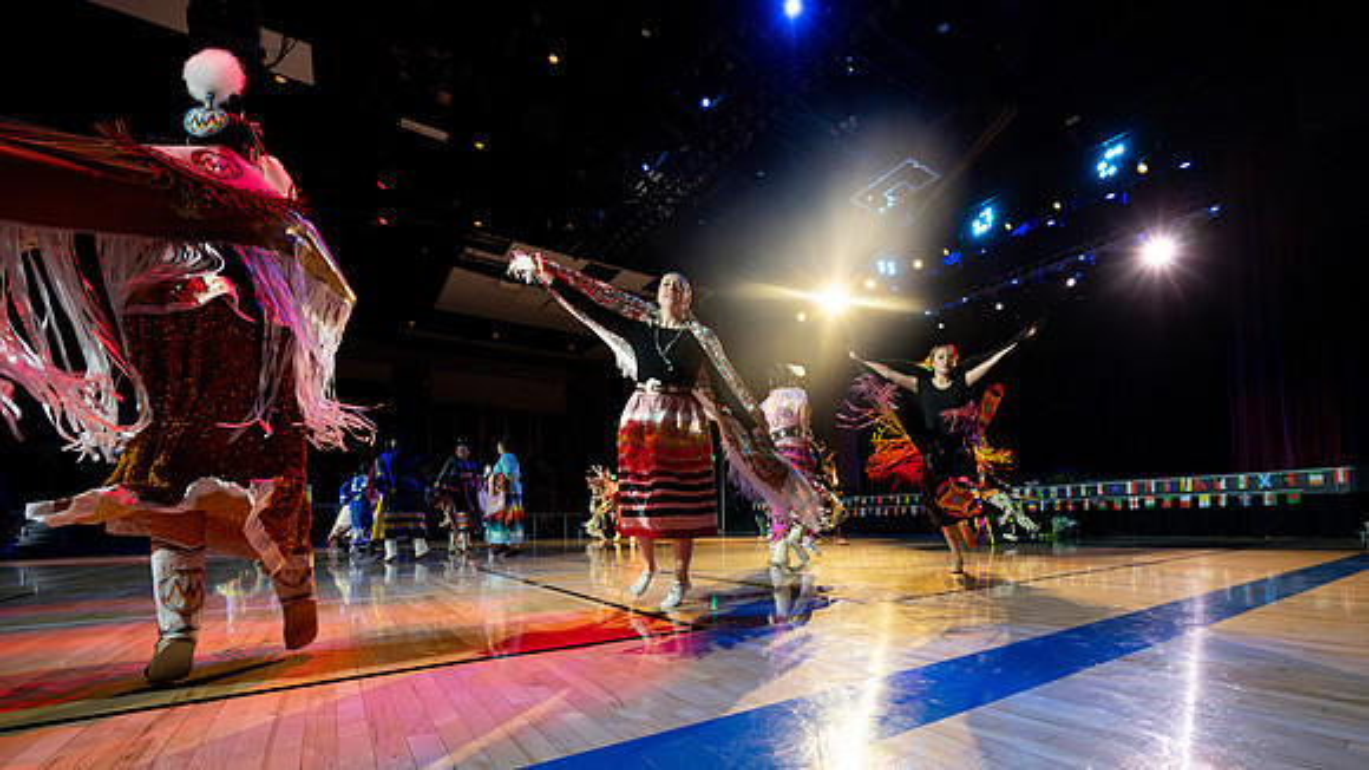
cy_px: 498
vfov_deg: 65.7
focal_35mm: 16
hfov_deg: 99.1
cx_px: 747
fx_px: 581
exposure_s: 1/400
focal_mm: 14
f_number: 4
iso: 16000
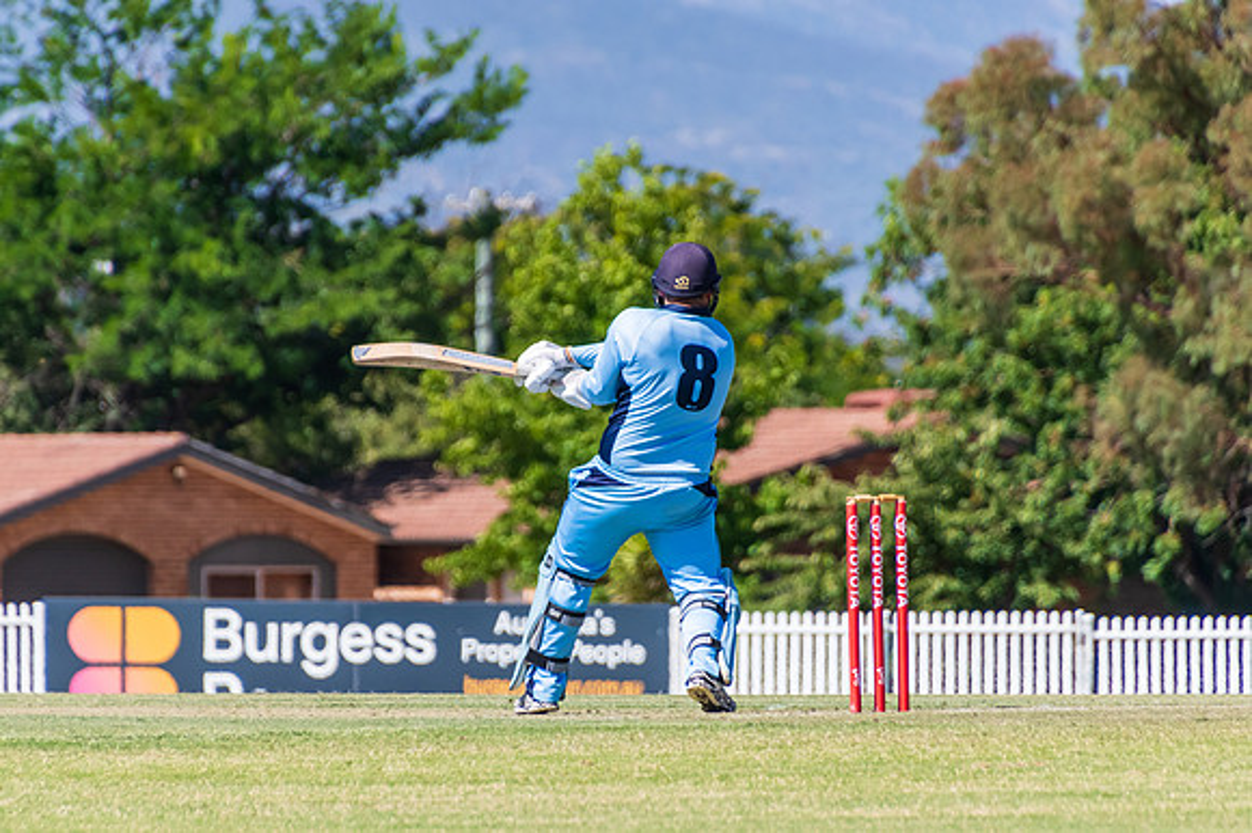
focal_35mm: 647
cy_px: 399
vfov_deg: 2.1
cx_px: 577
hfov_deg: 3.2
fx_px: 22499
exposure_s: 1/2000
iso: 400
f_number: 7.1
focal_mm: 400
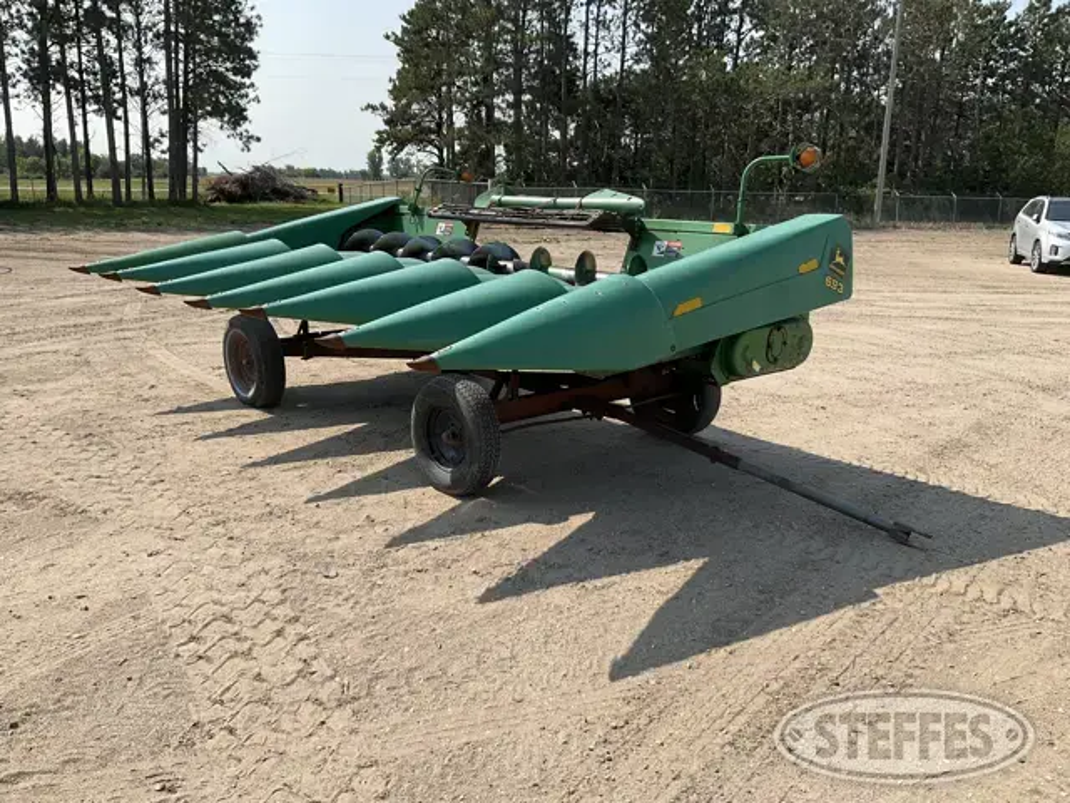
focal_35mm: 29
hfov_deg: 61.7
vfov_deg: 48.2
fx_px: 896
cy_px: 402
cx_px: 535
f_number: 1.8
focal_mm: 3
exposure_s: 1/1577
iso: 25
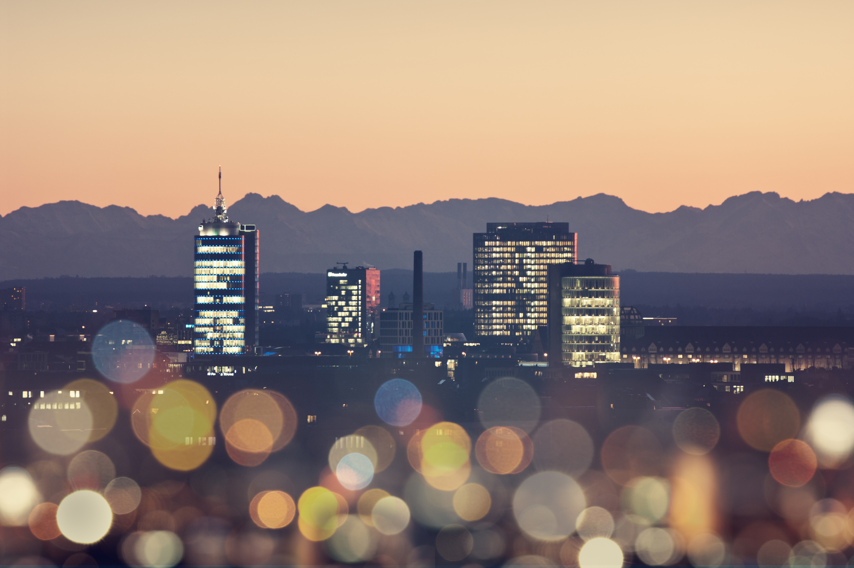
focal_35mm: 300
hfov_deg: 6.9
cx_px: 427
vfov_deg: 4.6
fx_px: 7109
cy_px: 284
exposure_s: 1/4
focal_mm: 200
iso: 200
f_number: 4
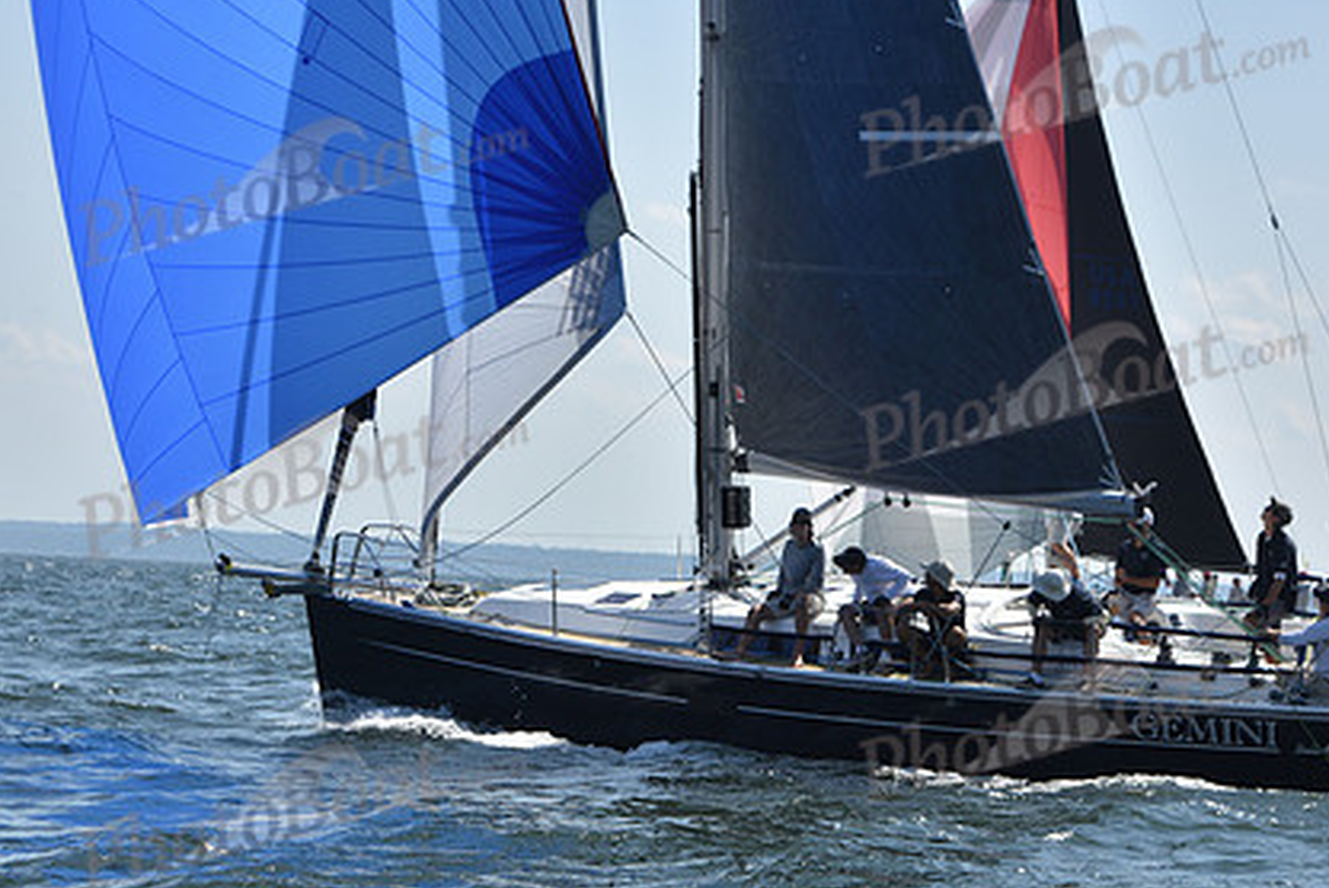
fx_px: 5763
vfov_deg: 8.8
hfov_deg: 13.2
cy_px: 599
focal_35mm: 156
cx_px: 696
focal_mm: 112
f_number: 9
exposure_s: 1/1250
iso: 320
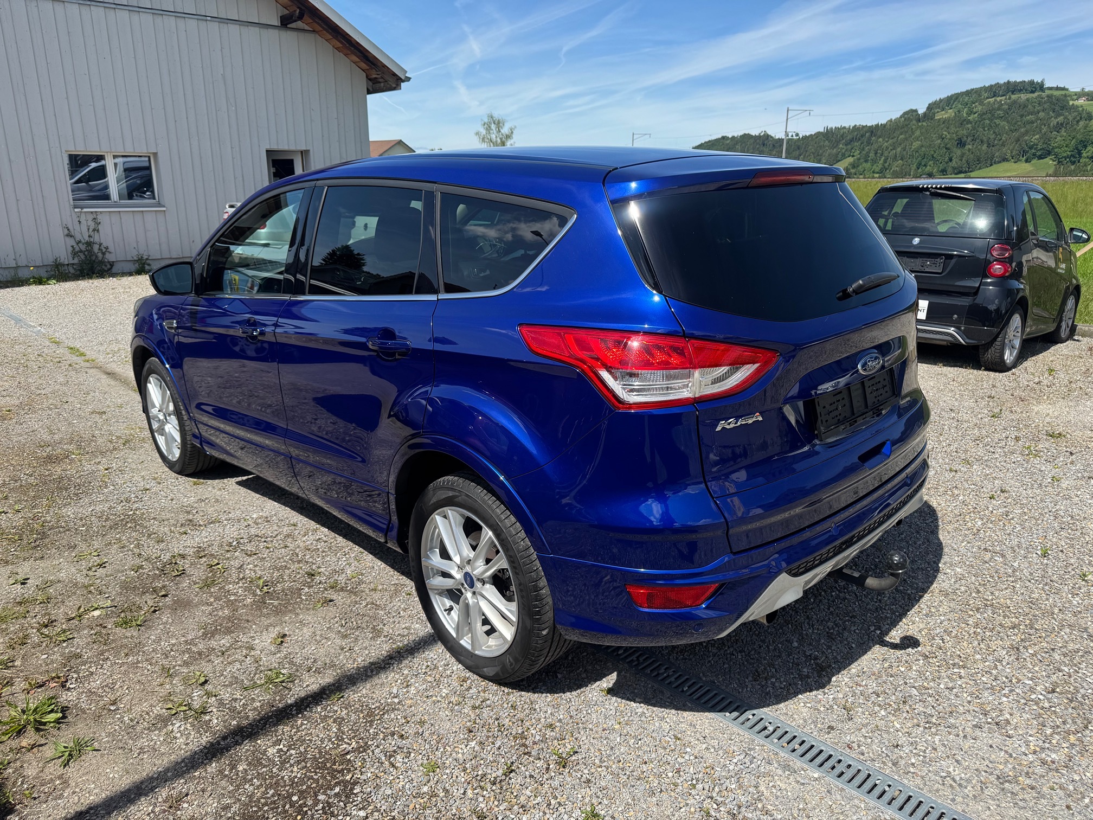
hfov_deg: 71.6
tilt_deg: -14.7
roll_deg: -0.7
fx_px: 758
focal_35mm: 24
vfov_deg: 56.8
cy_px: 410
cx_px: 546
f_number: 1.78
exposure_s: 1/3413
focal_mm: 6.76
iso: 80
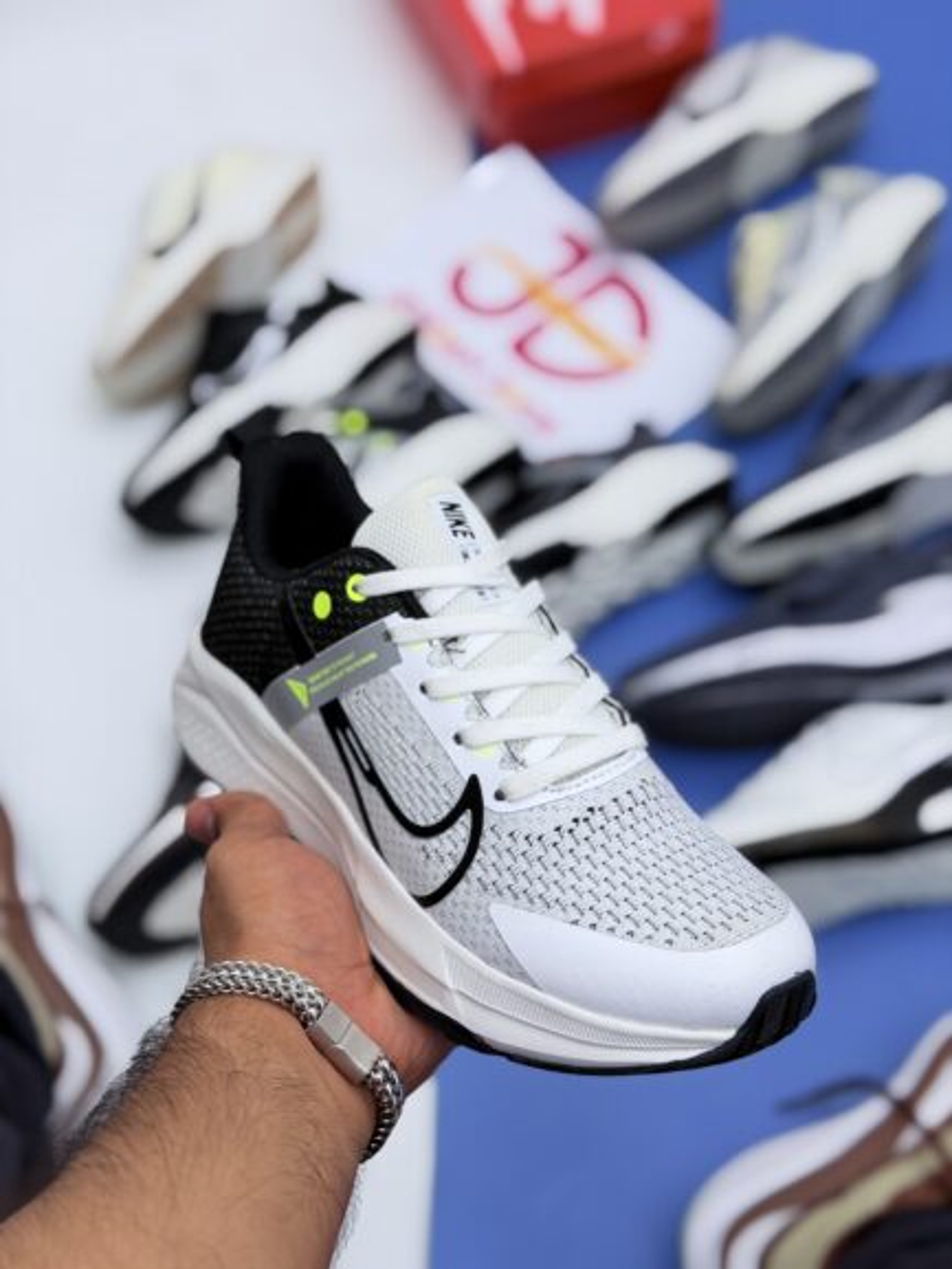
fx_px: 1759
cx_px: 476
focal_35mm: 48
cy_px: 634
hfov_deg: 30.3
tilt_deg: -55.5
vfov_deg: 39.6
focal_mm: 6.76
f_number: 1.78
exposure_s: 1/415
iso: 64
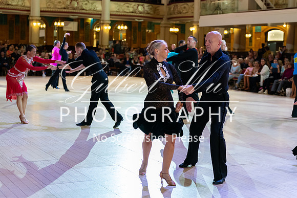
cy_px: 77
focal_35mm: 61
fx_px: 504
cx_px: 156
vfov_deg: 22.2
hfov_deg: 32.9
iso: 4000
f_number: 2.5
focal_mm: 50
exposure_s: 1/800
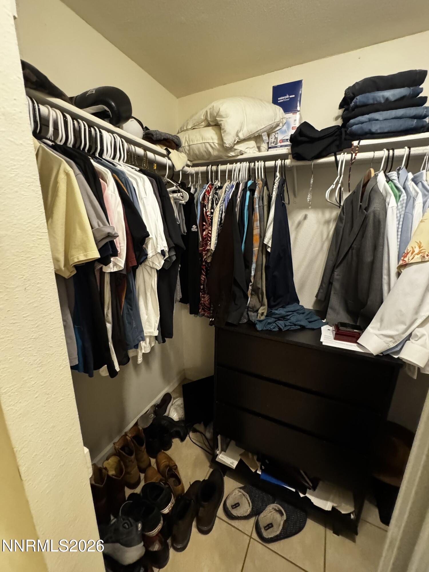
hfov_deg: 85.7
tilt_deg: -14.7
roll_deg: +1.1
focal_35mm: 14
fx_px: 231
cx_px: 214
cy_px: 286
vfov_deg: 102.1
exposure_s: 1/60
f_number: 2.2
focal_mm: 2.22
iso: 1250
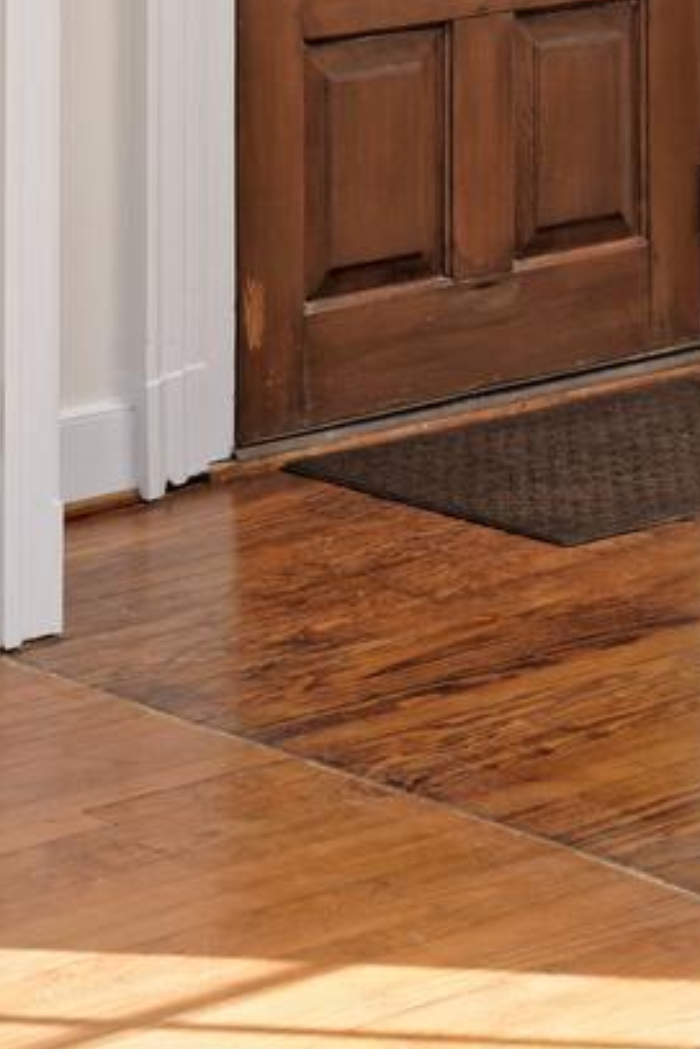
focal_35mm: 143
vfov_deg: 13.4
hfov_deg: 9.6
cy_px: -576
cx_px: 326
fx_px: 4171
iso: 320
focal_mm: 38
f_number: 8
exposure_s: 1/80
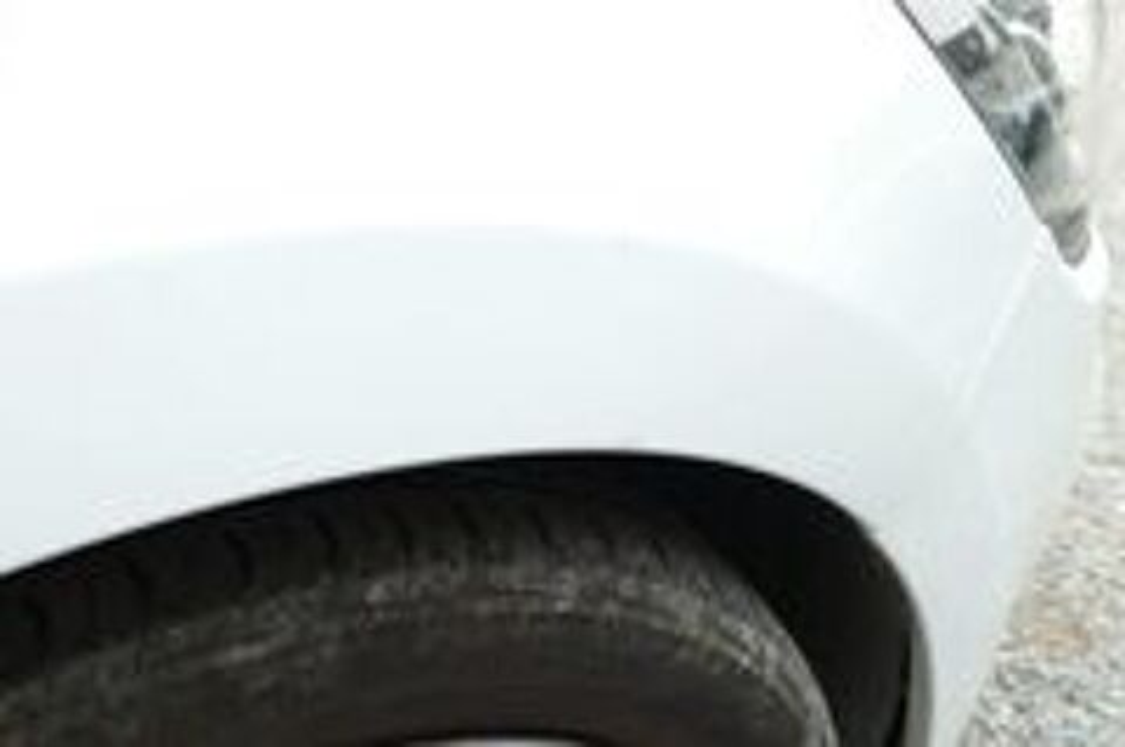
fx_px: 1061
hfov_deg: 55.8
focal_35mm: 34
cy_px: 374
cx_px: 562
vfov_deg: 38.8
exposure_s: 1/320
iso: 125
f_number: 3.1
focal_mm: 12.38
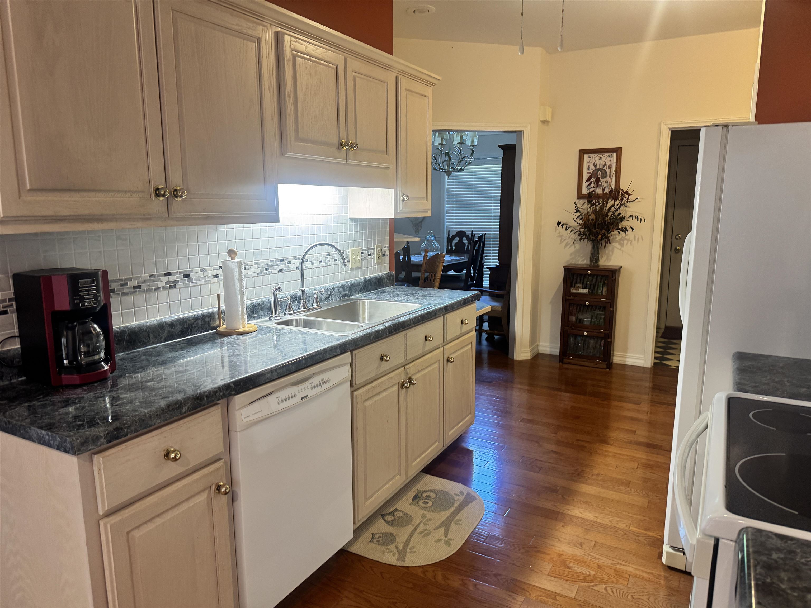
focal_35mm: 24
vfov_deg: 56.8
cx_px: 406
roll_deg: +1.1
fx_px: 562
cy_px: 304
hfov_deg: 71.6
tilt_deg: -9.6
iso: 200
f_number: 1.78
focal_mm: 6.76
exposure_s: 1/60
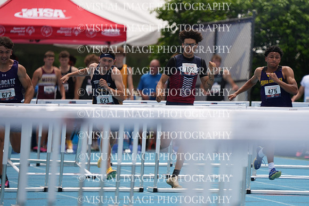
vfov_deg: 2.3
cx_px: 154
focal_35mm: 600
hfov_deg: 3.4
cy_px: 103
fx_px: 5151
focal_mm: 600
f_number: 6.3
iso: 500
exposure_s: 1/2500
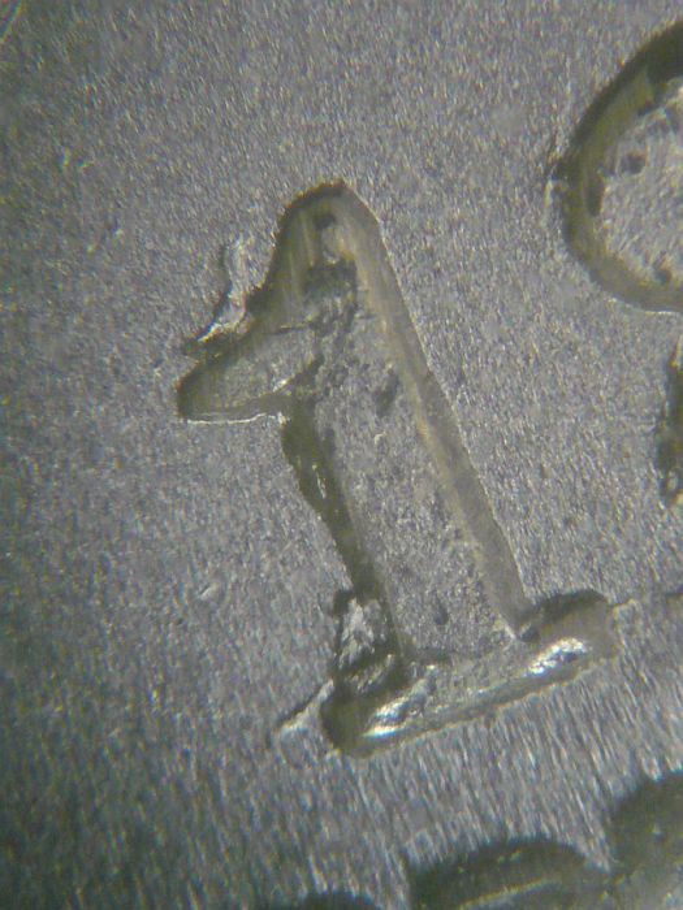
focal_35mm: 64
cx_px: 342
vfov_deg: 30.3
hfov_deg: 22.9
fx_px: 1684
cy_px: 455
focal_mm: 6.9
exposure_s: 1/8
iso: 200
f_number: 3.3
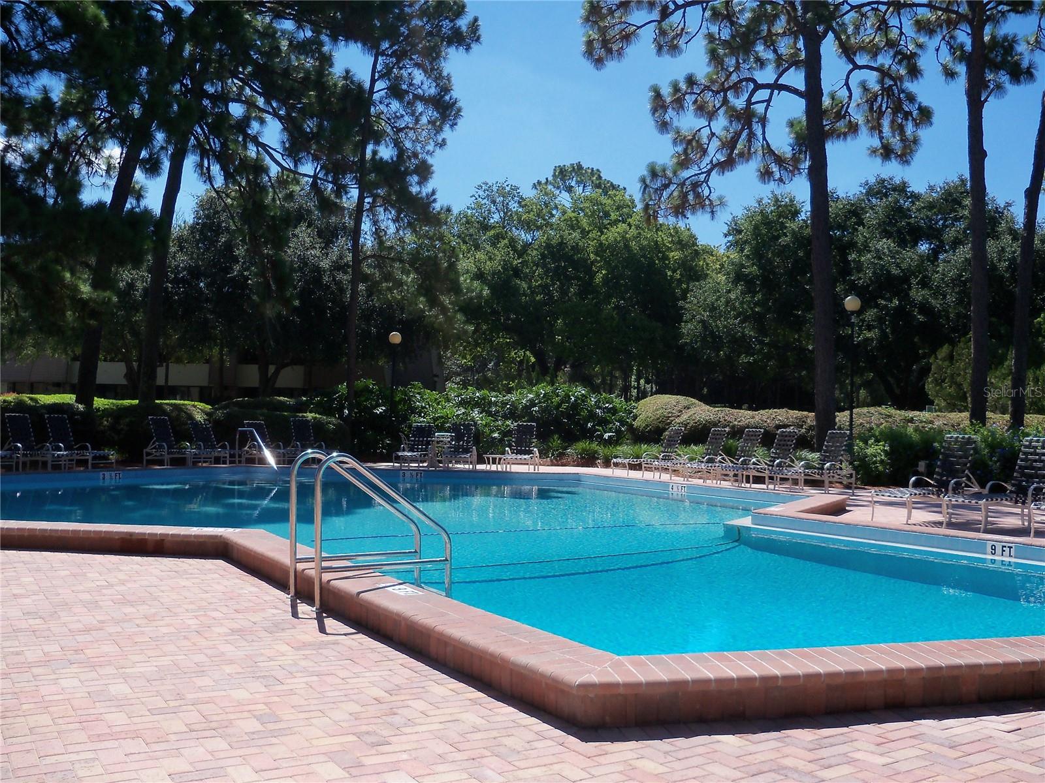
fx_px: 1057
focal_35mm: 35
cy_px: 392
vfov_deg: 40.7
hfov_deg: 52.6
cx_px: 522
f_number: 3.5
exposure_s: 1/800
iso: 64
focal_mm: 6.2
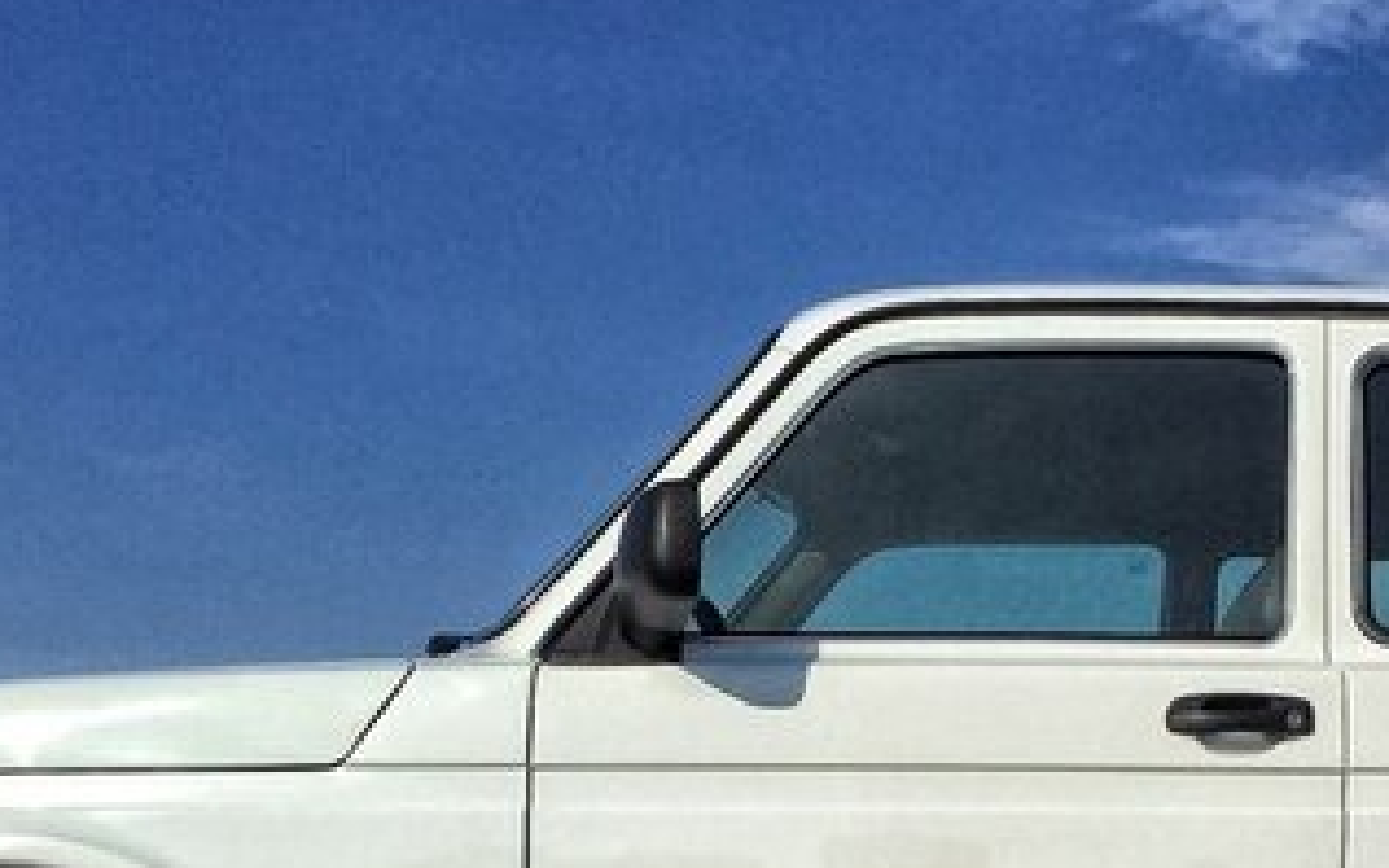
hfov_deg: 31.6
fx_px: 2422
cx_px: 968
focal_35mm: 64
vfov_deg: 19.4
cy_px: 984
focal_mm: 4.15
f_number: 2.2
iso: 32
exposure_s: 1/6623
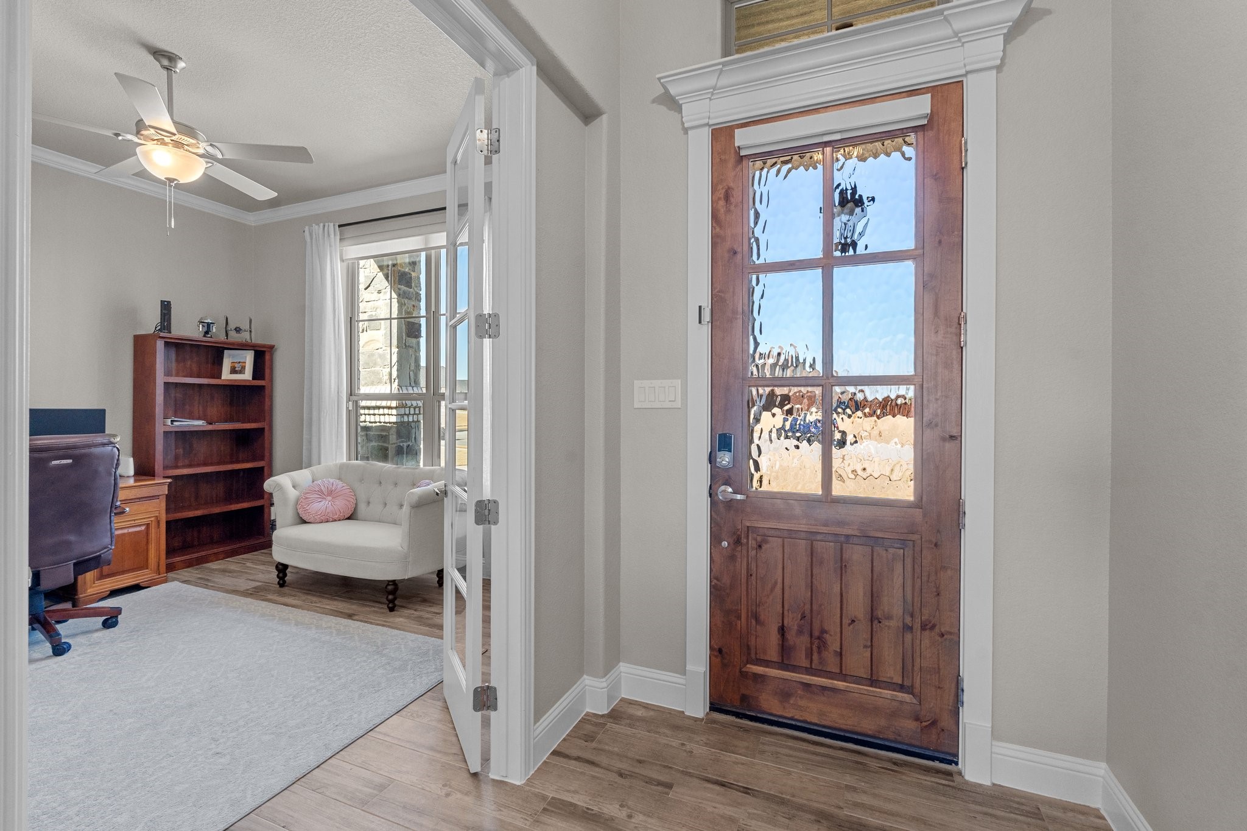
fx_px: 554
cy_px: 416
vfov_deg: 73.7
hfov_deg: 96.7
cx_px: 624
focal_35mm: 16
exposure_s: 1/13
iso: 400
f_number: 8
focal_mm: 16
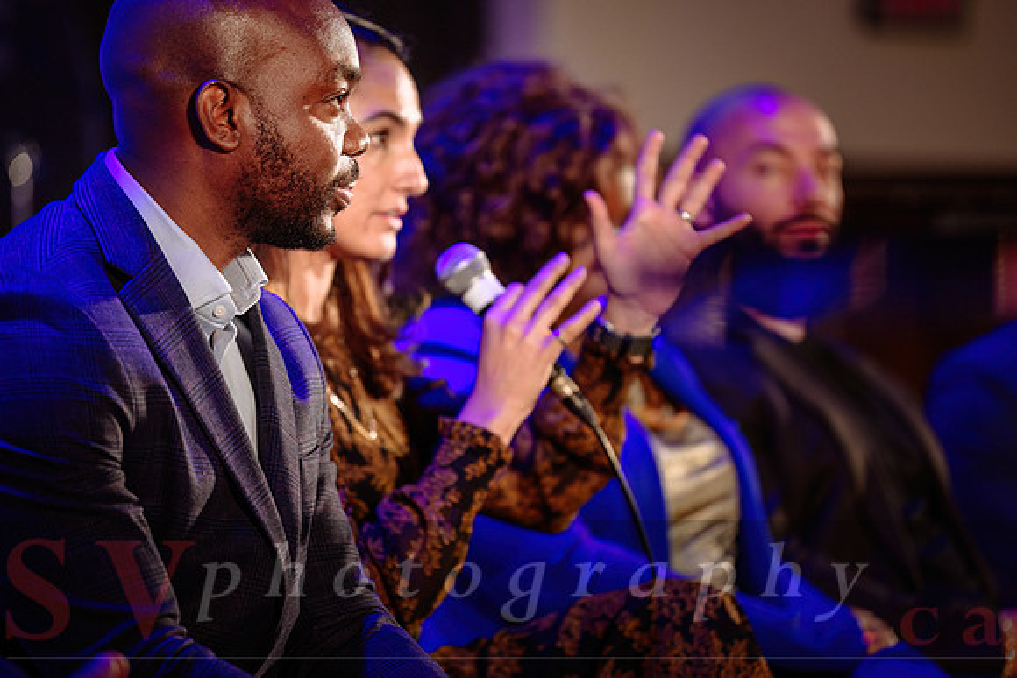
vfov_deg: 6.9
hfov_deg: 10.3
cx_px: 508
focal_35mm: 200
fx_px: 5651
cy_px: 339
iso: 1250
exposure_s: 1/200
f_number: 2.8
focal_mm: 200
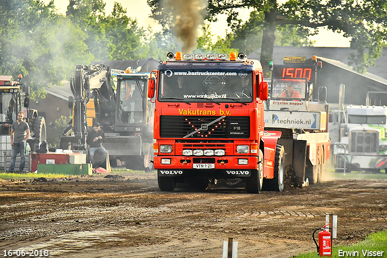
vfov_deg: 4.2
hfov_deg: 6.2
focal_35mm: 330
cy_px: 129
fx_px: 3547
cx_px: 194
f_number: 5.6
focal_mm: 220
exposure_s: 1/4000
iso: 1600
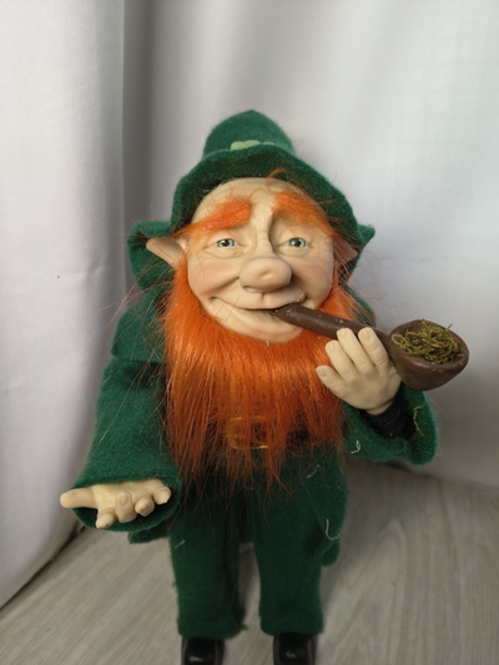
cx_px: 250
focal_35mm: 24
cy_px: 332
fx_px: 461
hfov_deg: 56.8
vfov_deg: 71.6
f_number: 1.8
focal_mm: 5.56
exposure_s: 1/100
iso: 141
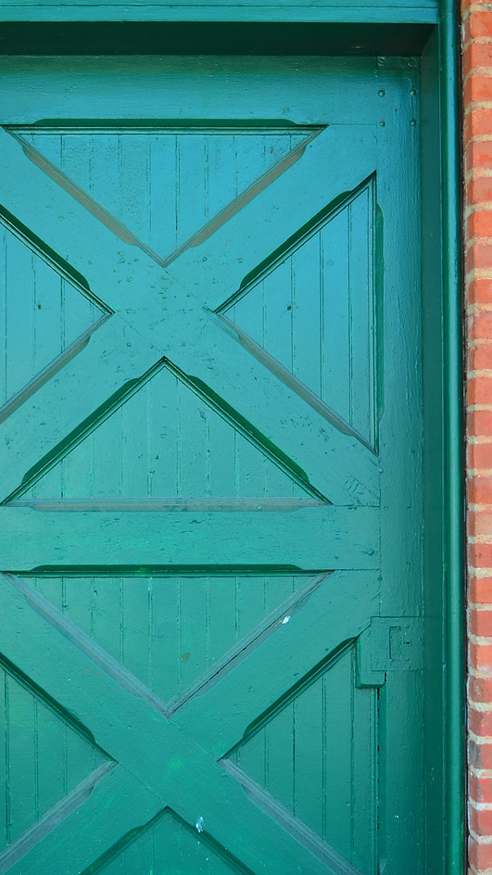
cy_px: 483
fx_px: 1229
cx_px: 201
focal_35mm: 53
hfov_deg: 22.6
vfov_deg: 39.1
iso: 100
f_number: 4
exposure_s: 1/60
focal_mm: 22
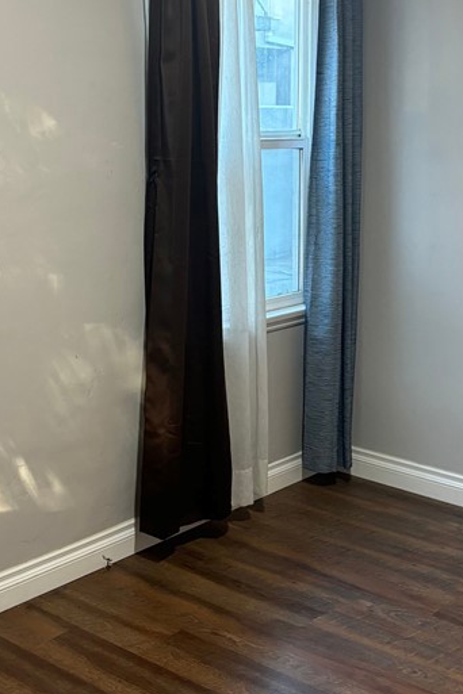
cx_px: 256
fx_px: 1042
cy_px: 235
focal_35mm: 54
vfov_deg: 36.5
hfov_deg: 25.0
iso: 200
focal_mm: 5.96
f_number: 1.6
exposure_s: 1/60
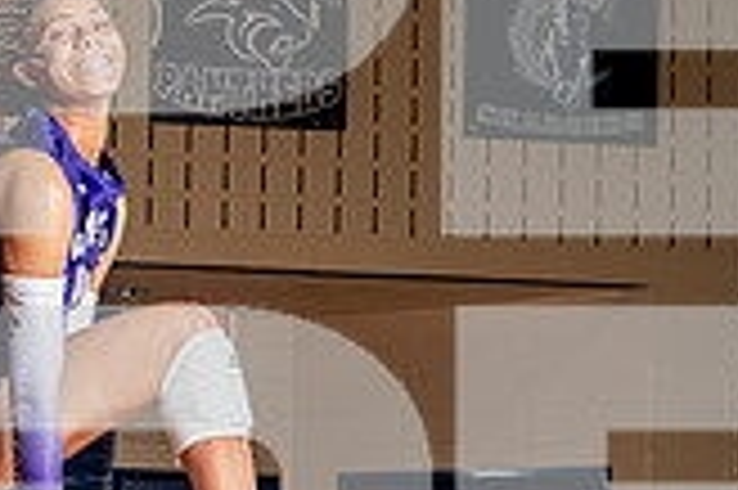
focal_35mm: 99
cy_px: 546
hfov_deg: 19.3
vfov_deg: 13.5
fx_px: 2027
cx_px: -171
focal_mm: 28
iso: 200
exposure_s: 1/250
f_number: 5.6
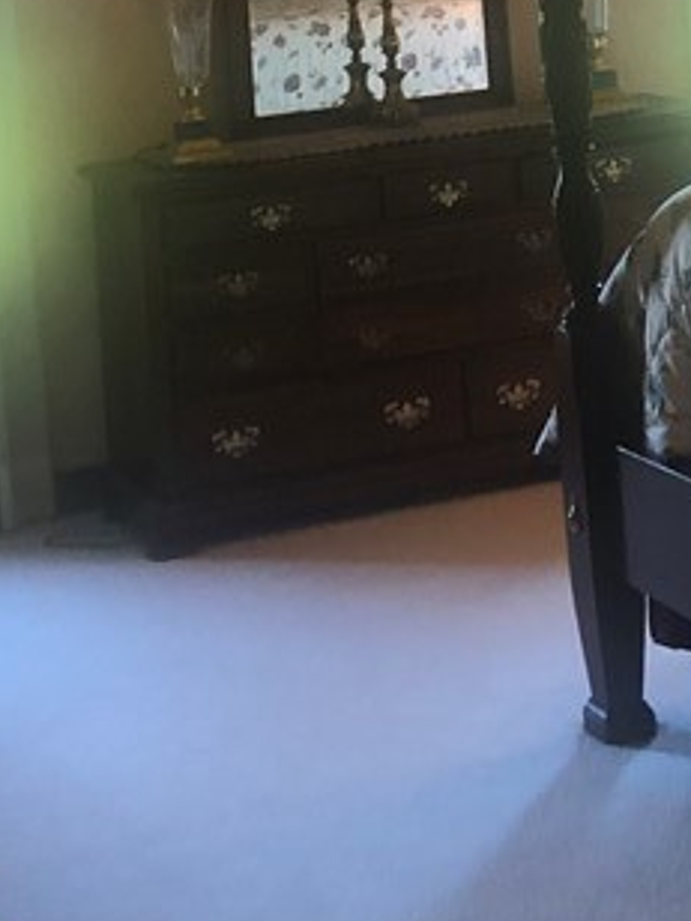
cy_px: -428
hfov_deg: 15.8
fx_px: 2475
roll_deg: +3.6
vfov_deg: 18.8
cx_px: 497
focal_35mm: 93
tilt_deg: +5.8
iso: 64
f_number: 1.8
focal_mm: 3.99
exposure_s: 1/15
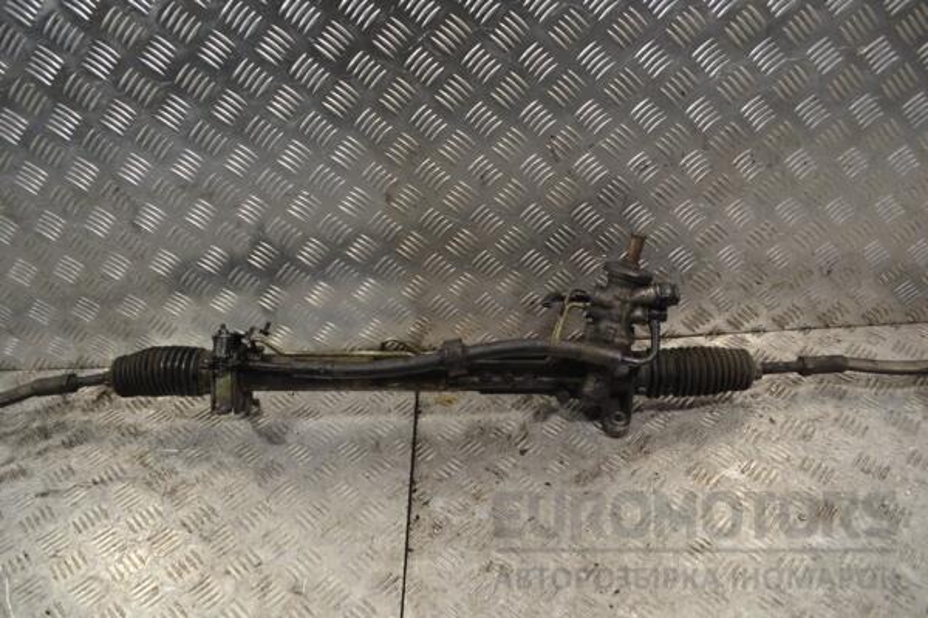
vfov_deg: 47.9
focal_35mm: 27
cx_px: 464
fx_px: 696
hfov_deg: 67.4
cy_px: 309
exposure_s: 1/125
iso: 400
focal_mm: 18
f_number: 5.6
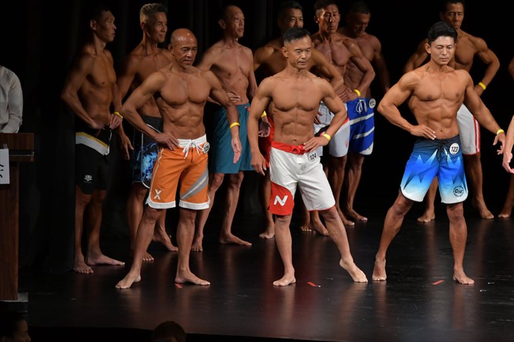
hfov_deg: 8.1
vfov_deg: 5.4
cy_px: 171
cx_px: 257
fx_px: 3639
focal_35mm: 255
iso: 3200
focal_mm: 170
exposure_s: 1/400
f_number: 5.6
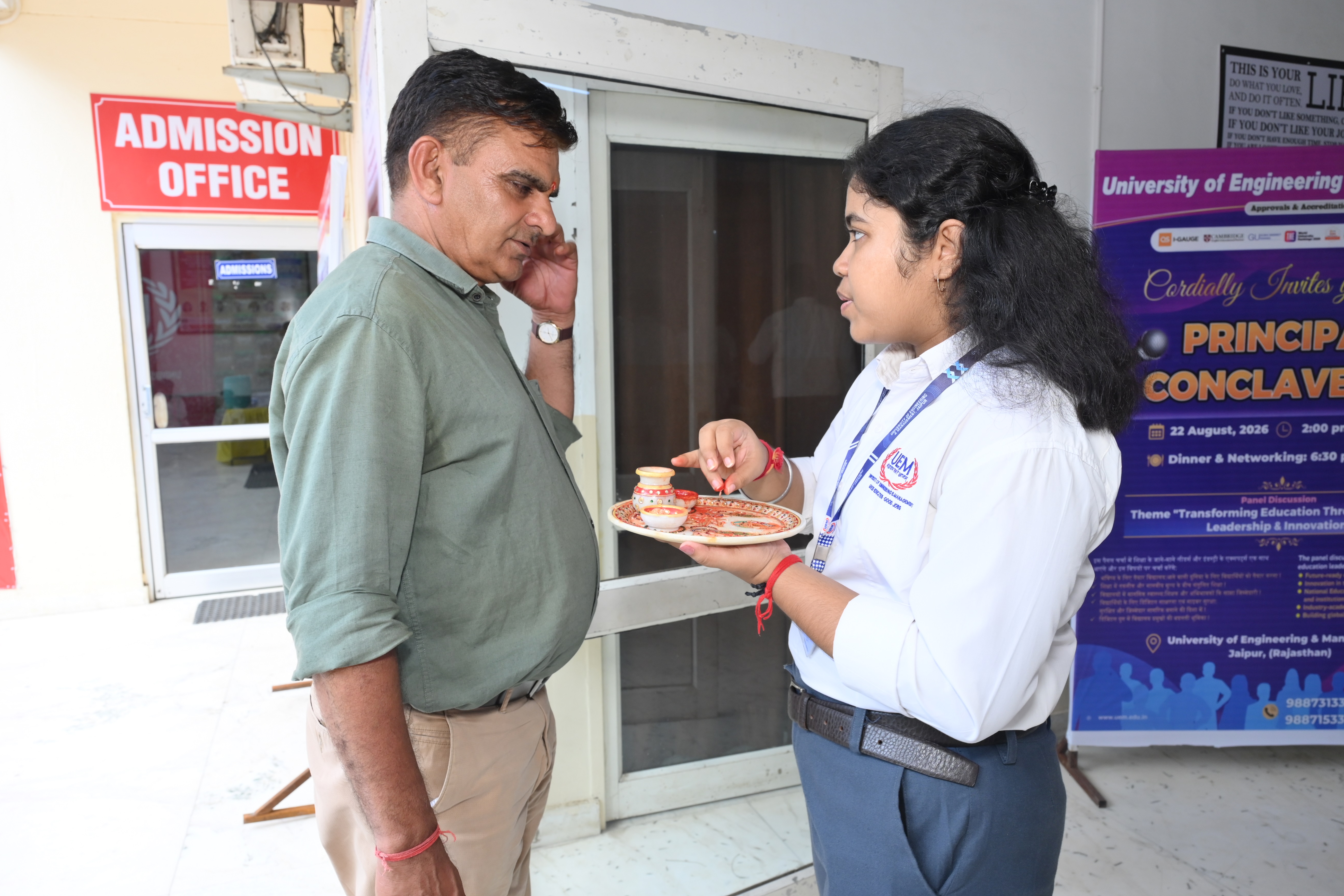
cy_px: 450
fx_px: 933
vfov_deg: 51.3
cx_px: 682
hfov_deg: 71.5
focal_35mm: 25
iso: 500
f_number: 7.1
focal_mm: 24
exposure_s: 1/160
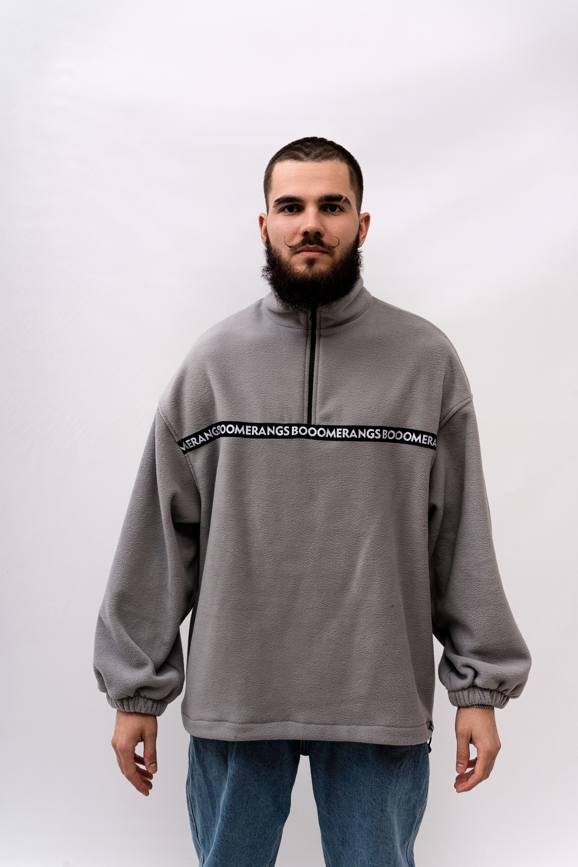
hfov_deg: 27.5
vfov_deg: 40.3
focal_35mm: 49
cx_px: 289
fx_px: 1180
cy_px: 434
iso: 100
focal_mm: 49
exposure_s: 1/200
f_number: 8
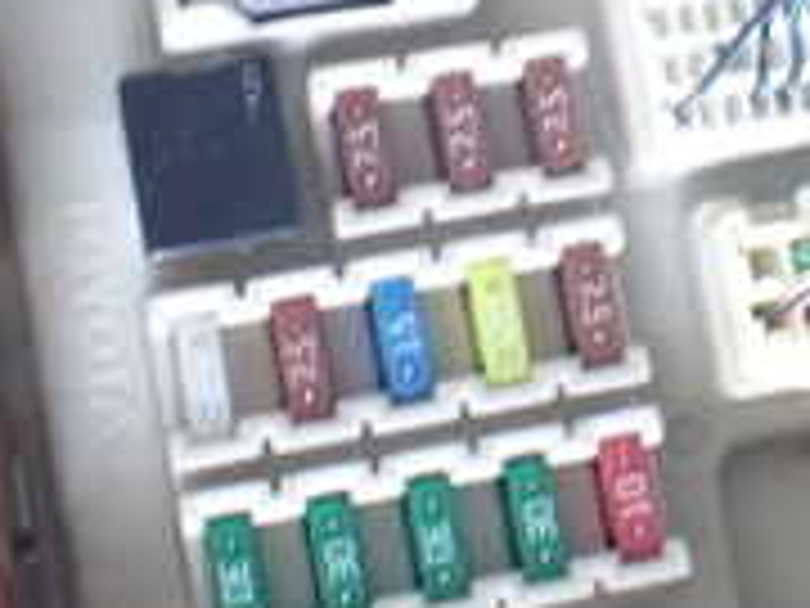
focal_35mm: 100
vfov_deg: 14.6
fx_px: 2340
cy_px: 63
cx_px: 612
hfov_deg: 19.5
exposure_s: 1/40
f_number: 2.3
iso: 800
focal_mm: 5.4
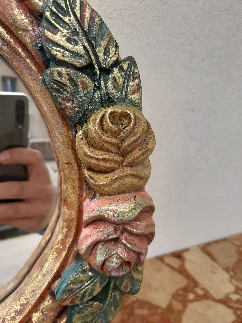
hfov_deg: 53.1
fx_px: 242
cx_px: 121
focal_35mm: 26
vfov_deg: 67.3
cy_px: 162
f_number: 1.7
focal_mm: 3.93
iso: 40
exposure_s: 1/1175
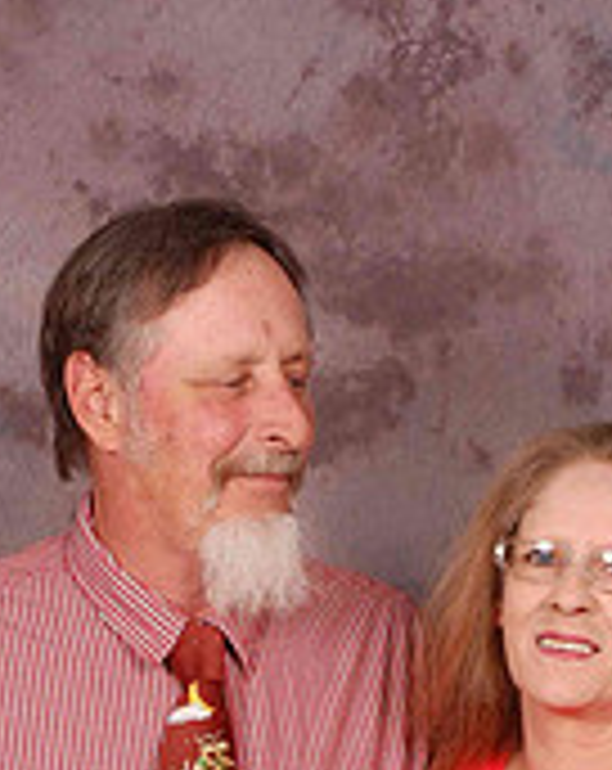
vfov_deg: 13.4
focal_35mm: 141
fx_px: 3204
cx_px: 313
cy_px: 901
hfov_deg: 10.9
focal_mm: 38
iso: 200
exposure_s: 1/125
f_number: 10
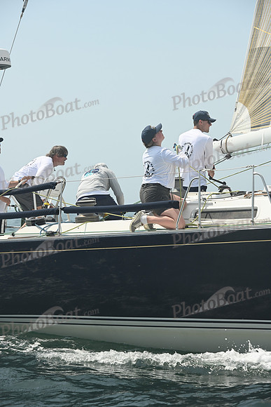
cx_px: 136
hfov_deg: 10.6
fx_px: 1467
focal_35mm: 130
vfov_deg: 15.8
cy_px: 204
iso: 320
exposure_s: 1/1250
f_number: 8
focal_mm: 130
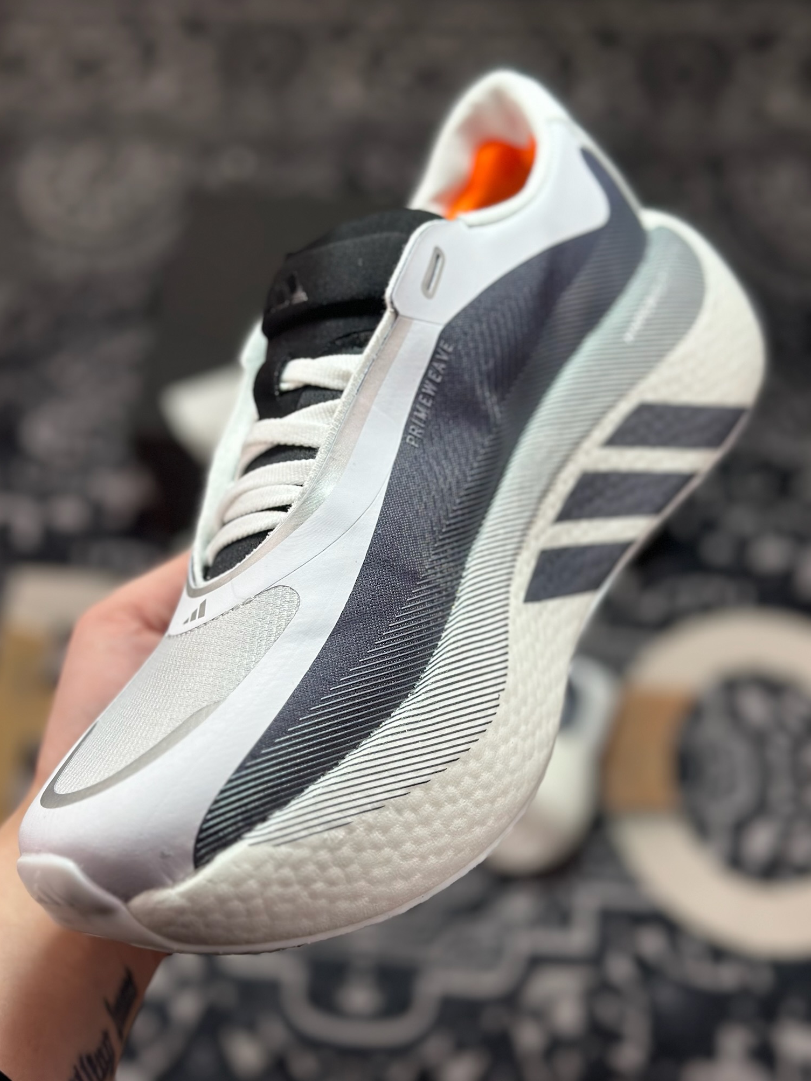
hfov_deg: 29.7
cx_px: 402
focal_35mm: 49
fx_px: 1530
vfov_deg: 38.9
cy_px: 533
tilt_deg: -54.1
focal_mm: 6.86
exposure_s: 1/1305
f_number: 1.78
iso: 80
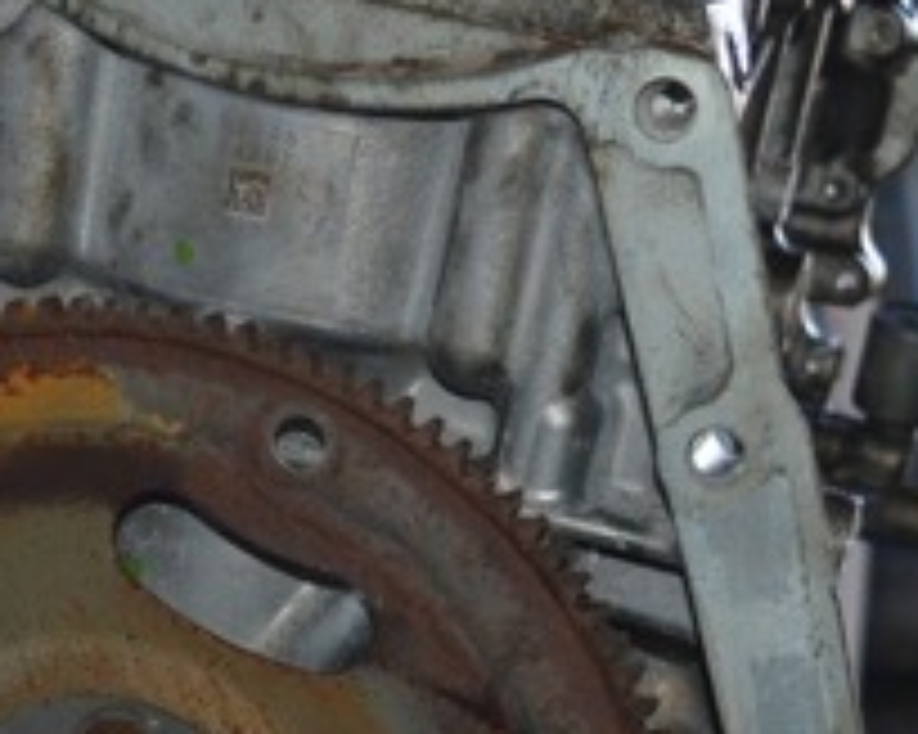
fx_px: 2879
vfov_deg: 14.3
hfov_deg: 17.8
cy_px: 687
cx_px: 50
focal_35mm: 106
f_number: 4
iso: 450
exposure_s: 1/60
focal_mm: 24
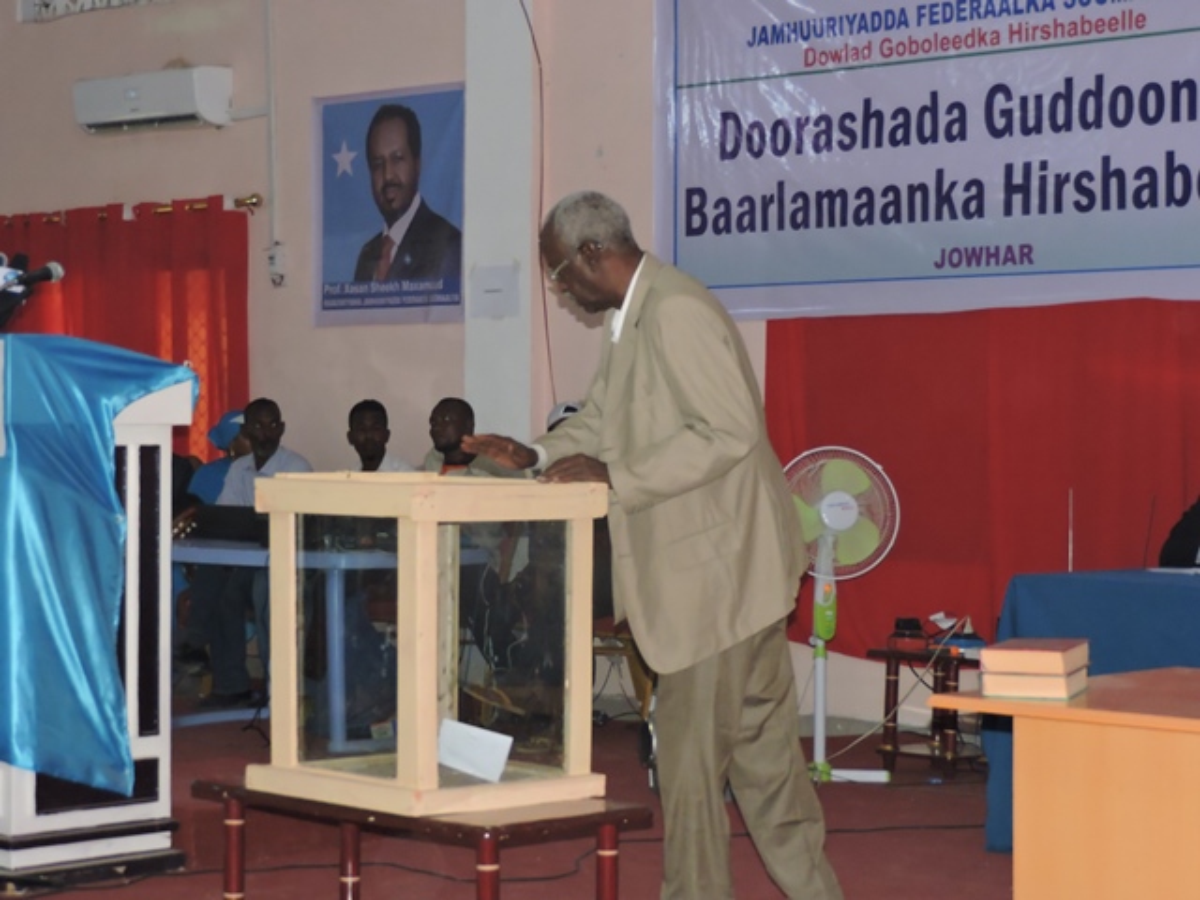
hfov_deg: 23.0
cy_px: 450
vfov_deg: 17.4
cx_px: 600
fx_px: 2947
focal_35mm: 85
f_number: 4
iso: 800
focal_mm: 15.2
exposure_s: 1/60
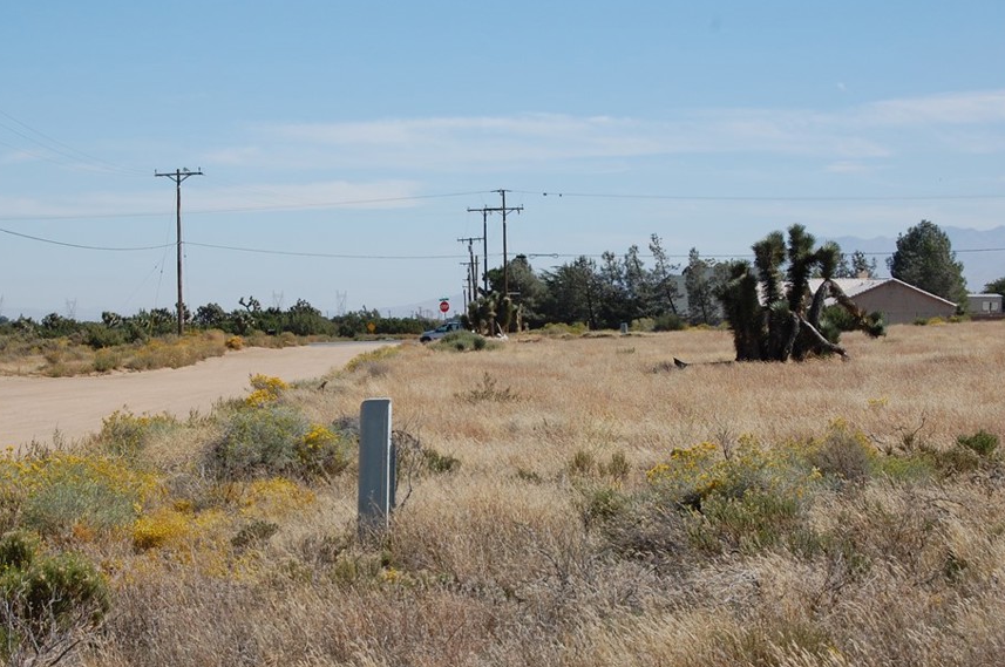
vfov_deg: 13.8
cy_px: 321
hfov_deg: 20.7
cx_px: 415
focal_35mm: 99
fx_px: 2749
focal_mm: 55
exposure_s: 1/400
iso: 200
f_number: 10
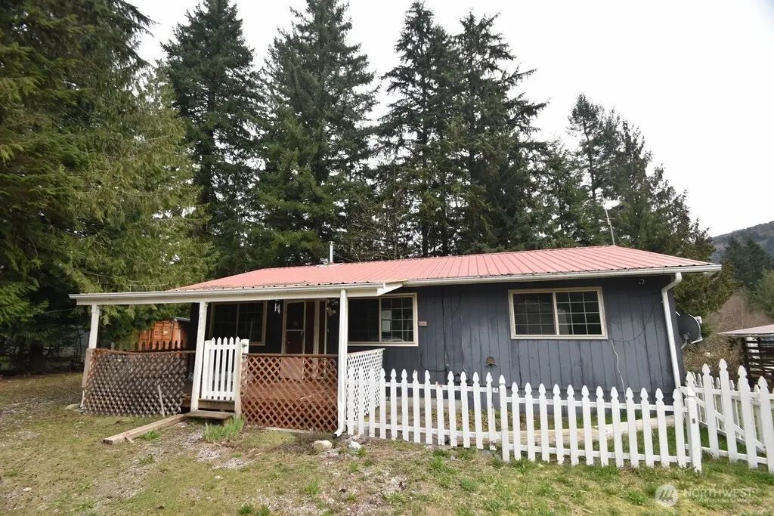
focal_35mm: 15
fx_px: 323
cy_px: 258
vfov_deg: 77.3
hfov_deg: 100.4
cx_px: 387
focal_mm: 10
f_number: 5.6
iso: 400
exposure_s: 1/250
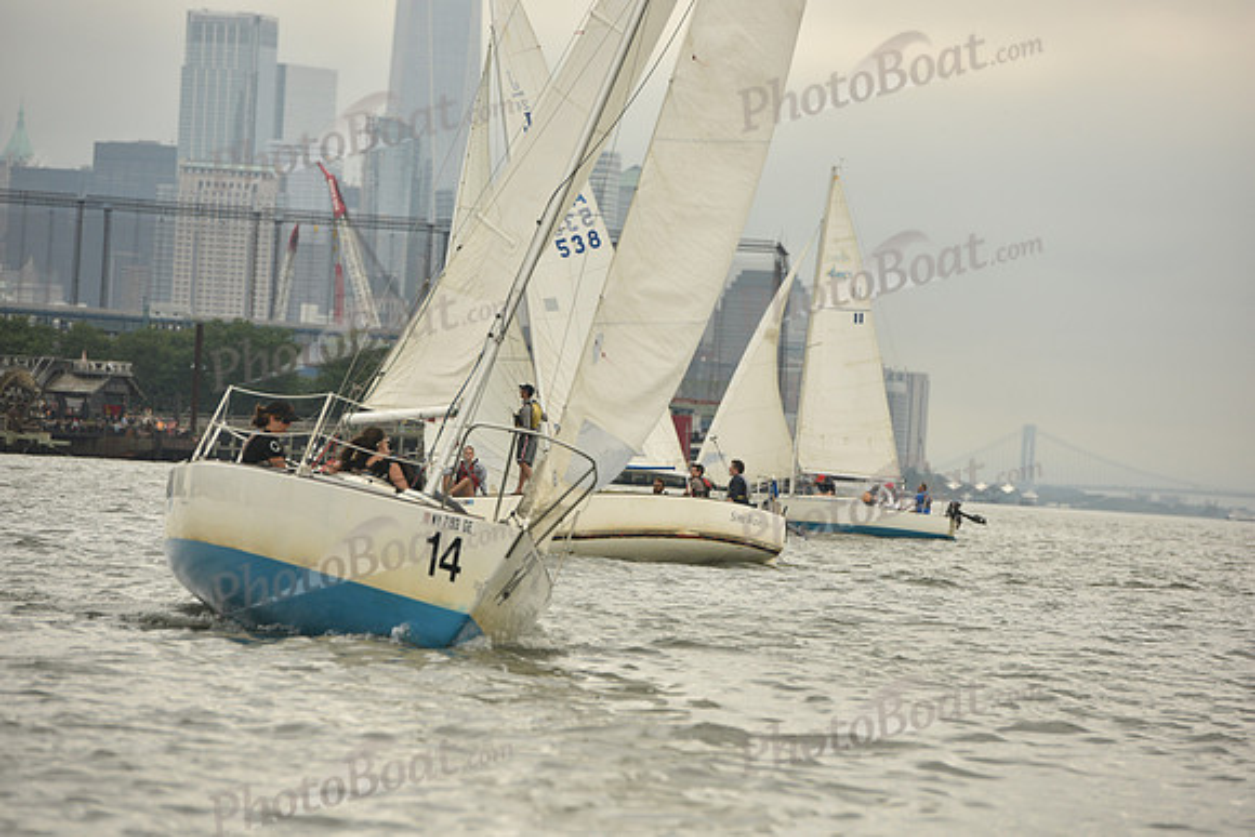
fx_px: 6799
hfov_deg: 10.5
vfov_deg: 7.0
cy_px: 418
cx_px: 628
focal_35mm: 195
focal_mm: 195
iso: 320
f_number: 6.3
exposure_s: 1/1600
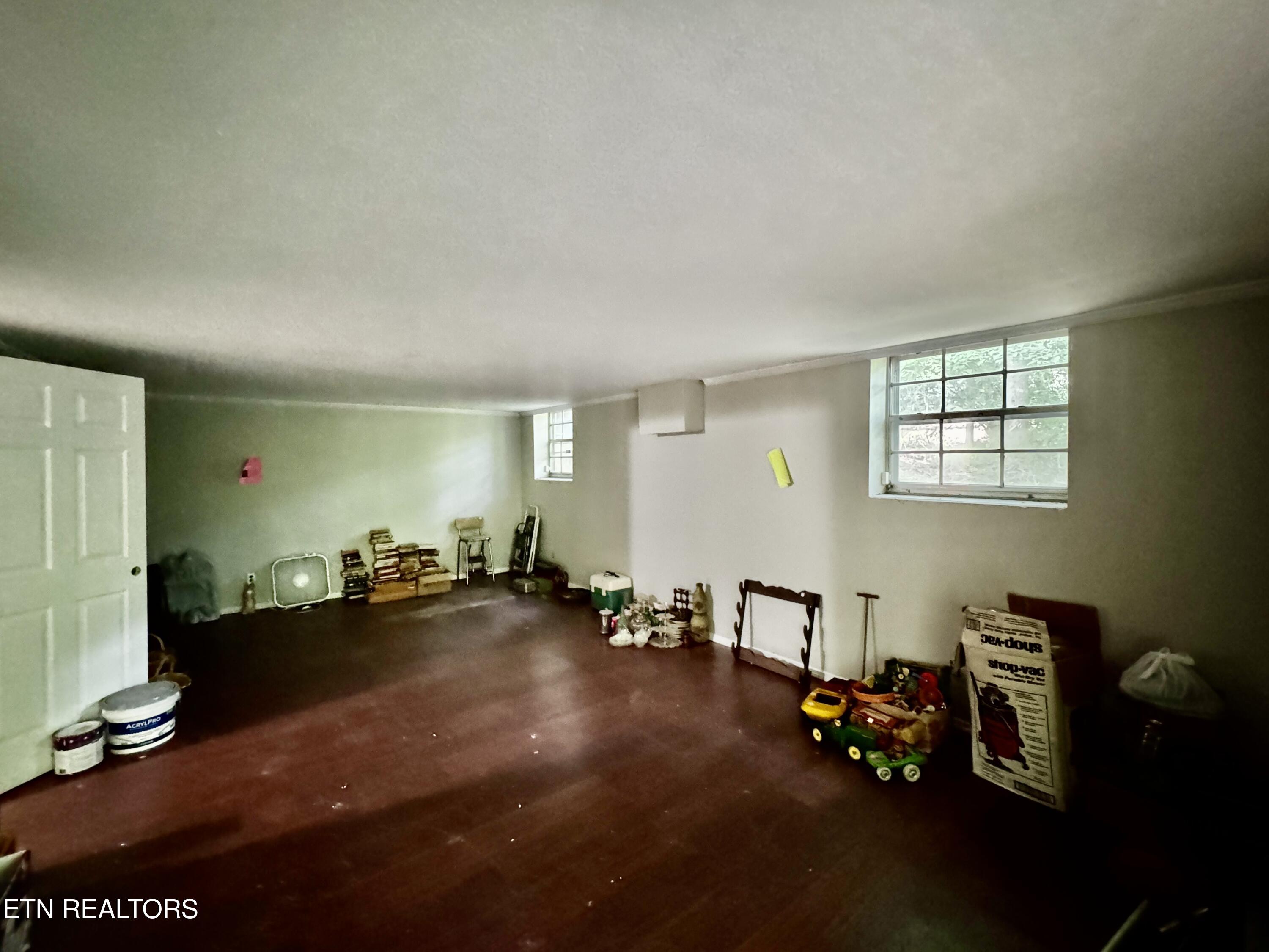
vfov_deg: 85.7
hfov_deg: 102.1
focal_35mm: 14
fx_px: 513
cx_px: 634
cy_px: 476
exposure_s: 1/40
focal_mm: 2.22
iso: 1600
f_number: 2.2
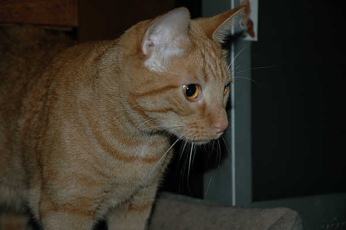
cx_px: 173
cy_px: 115
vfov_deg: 13.0
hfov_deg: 19.5
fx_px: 1008
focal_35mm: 105
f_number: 4.5
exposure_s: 1/60
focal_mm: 70
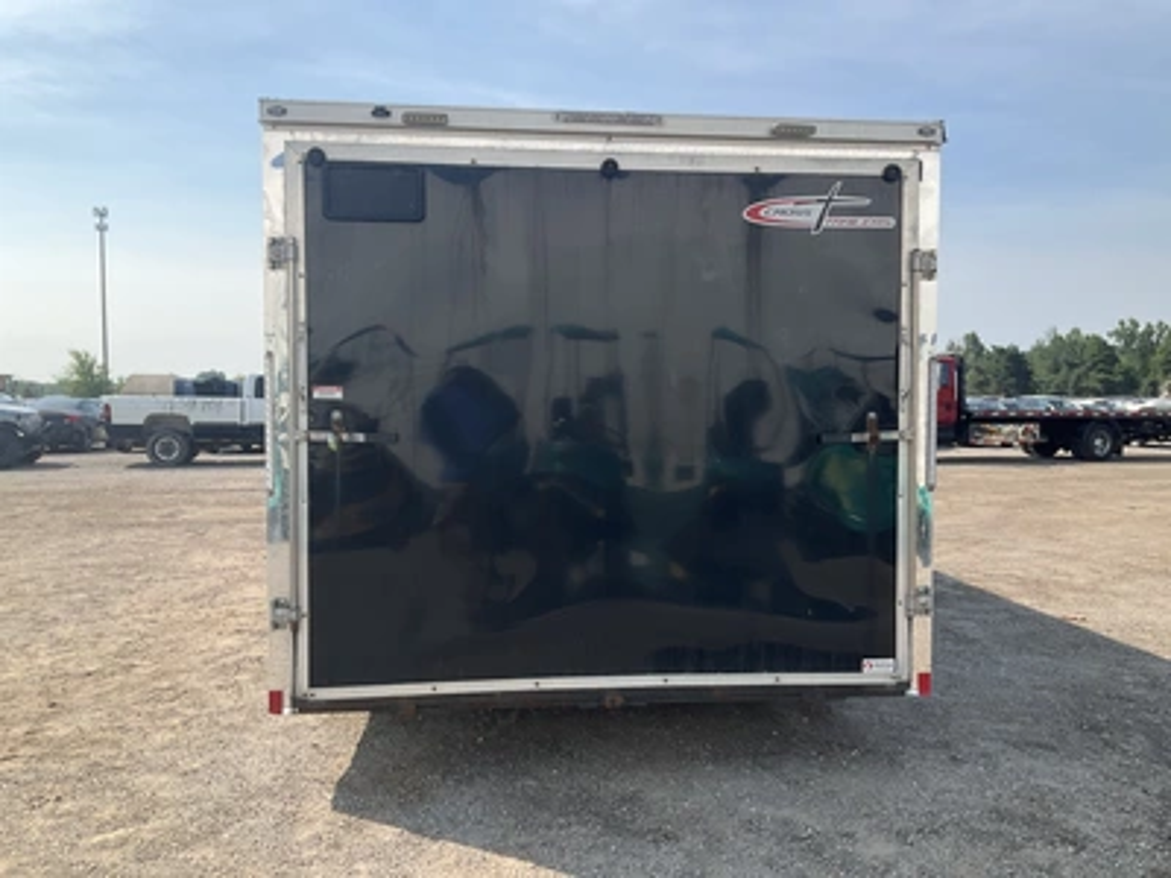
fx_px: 981
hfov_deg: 61.7
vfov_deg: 48.2
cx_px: 586
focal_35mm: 29
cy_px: 439
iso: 25
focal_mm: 3
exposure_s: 1/1490
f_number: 1.8
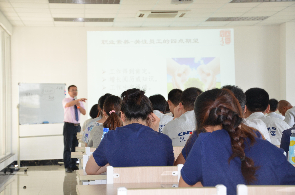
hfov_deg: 22.0
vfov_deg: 14.6
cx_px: 148
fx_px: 761
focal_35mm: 93
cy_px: 98
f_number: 5.3
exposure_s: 1/60
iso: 720
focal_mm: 62
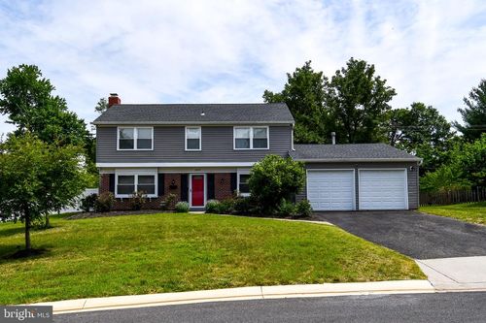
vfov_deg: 64.5
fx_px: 256
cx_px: 243
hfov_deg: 86.9
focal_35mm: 19
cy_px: 162
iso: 100
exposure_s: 1/320
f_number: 9
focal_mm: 13
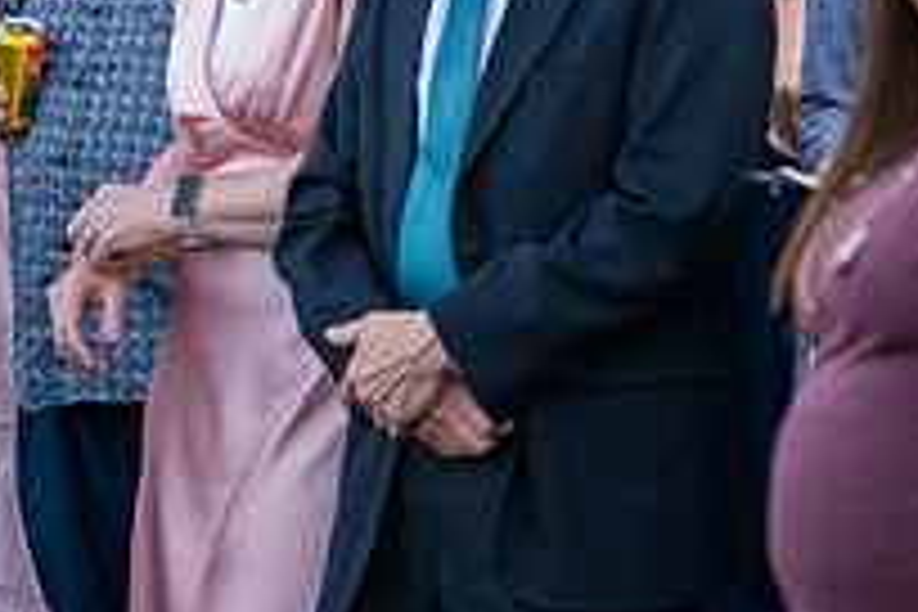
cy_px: 124
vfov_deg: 3.1
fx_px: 11423
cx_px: 14
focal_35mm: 448
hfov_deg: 4.6
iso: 4000
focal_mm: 130
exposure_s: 1/1600
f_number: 2.8
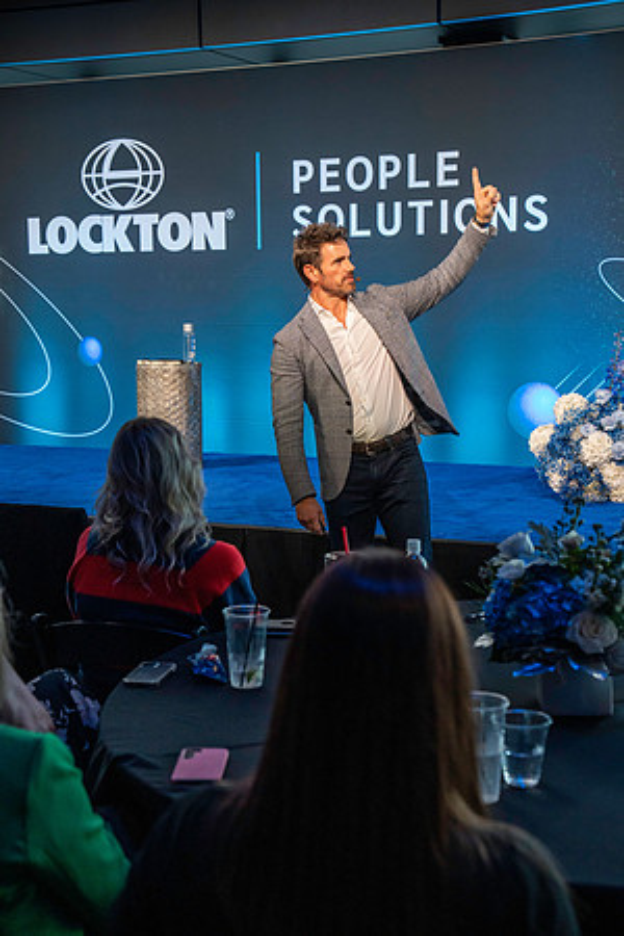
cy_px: 468
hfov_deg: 24.2
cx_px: 312
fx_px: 1456
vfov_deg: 35.6
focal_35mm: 56
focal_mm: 56
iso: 4000
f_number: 4.5
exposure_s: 1/200
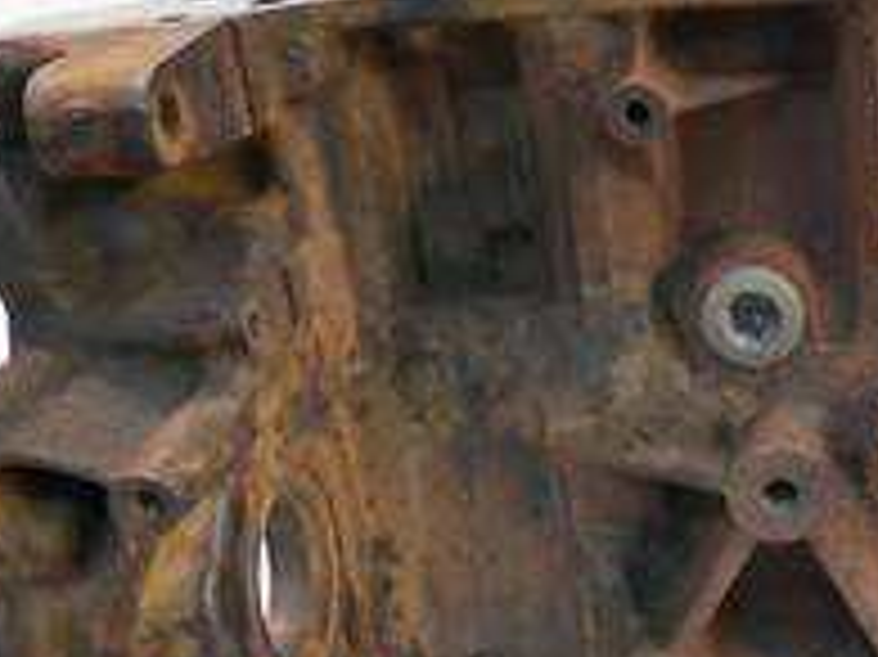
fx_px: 1496
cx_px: 792
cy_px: 518
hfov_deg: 31.2
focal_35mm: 59
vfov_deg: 24.4
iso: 1000
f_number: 3.5
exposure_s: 1/60
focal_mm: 12
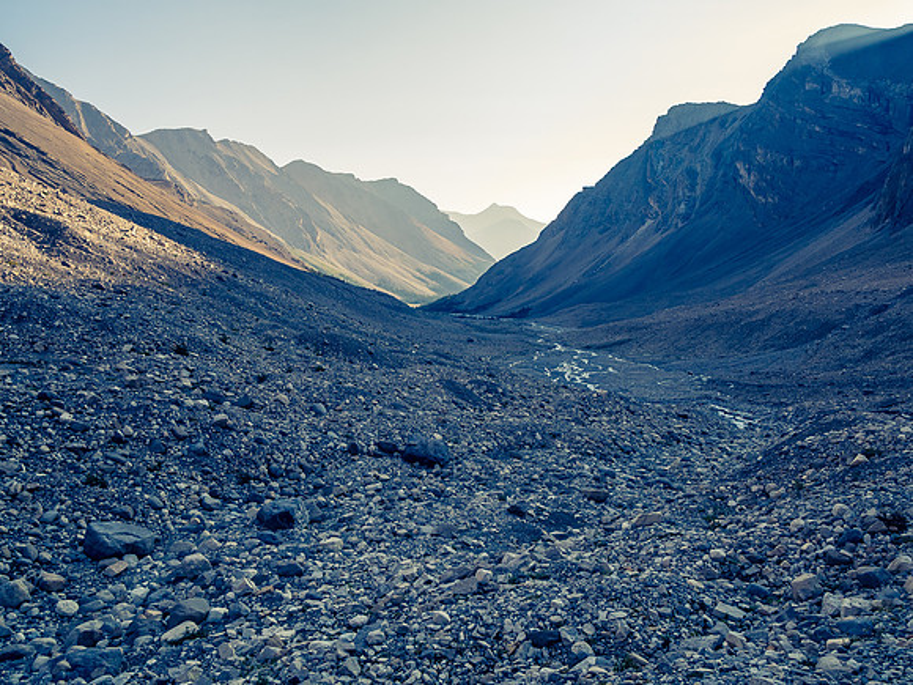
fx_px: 633
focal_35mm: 24
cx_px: 456
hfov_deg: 71.6
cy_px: 342
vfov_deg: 56.8
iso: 200
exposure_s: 1/200
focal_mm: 12
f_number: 8
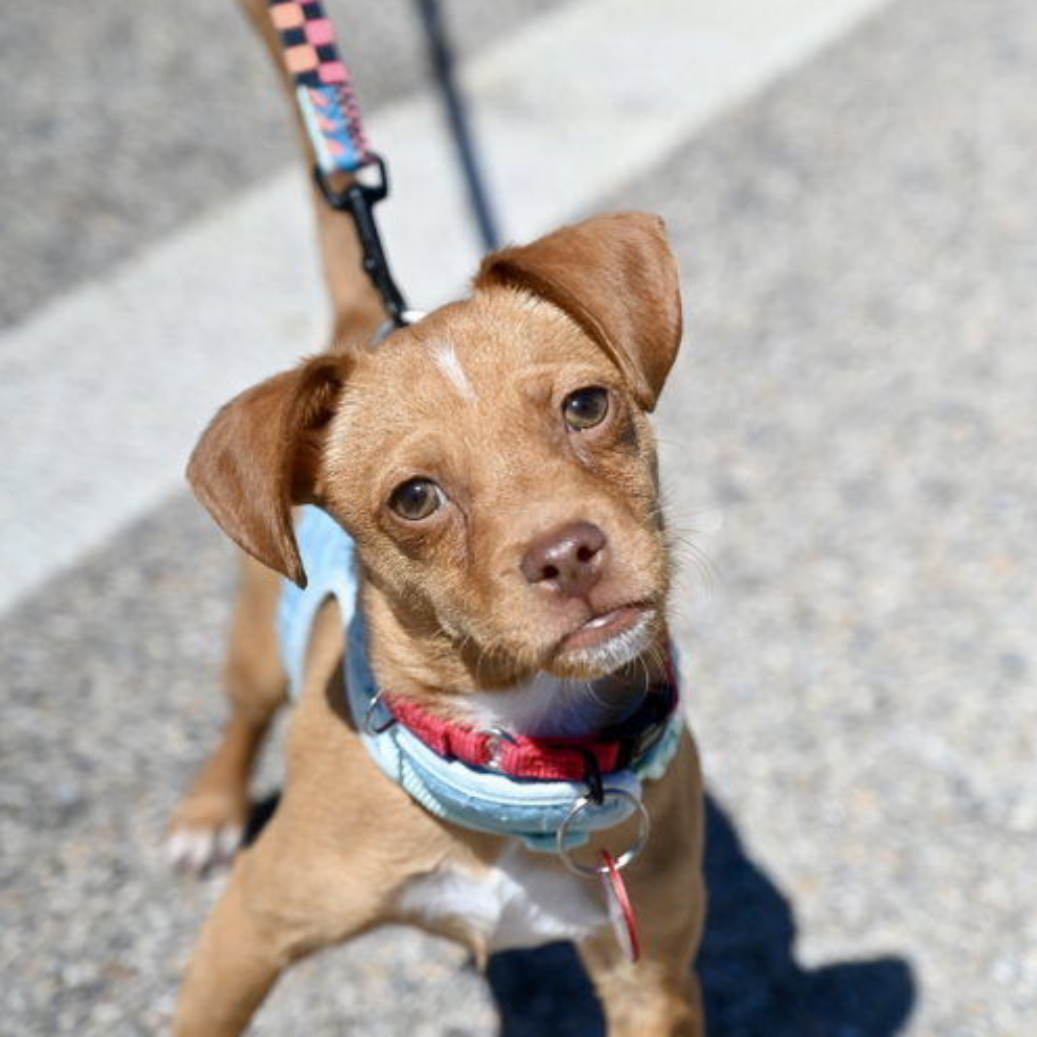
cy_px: 699
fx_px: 3050
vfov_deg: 19.2
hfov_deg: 19.3
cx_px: 516
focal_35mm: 90
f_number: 4.8
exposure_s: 1/8000
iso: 720
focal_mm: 70
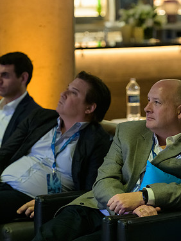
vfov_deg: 10.9
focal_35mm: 181
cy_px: 118
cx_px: 130
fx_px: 1262
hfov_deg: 8.2
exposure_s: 1/80
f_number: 3.2
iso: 3200
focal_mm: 122
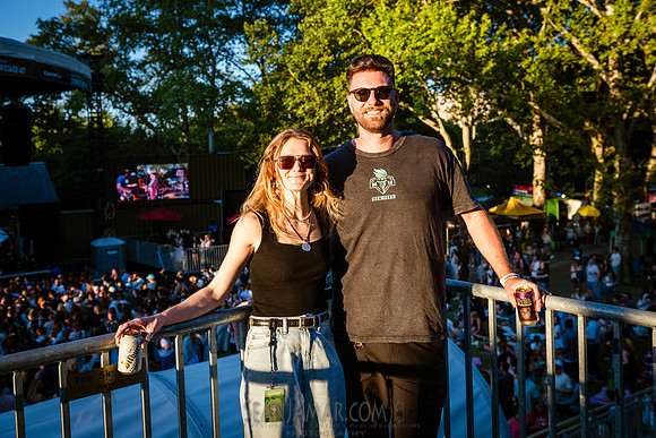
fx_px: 653
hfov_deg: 53.3
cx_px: 344
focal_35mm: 36
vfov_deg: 37.0
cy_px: 185
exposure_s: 1/4000
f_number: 4
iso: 2000
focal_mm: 31
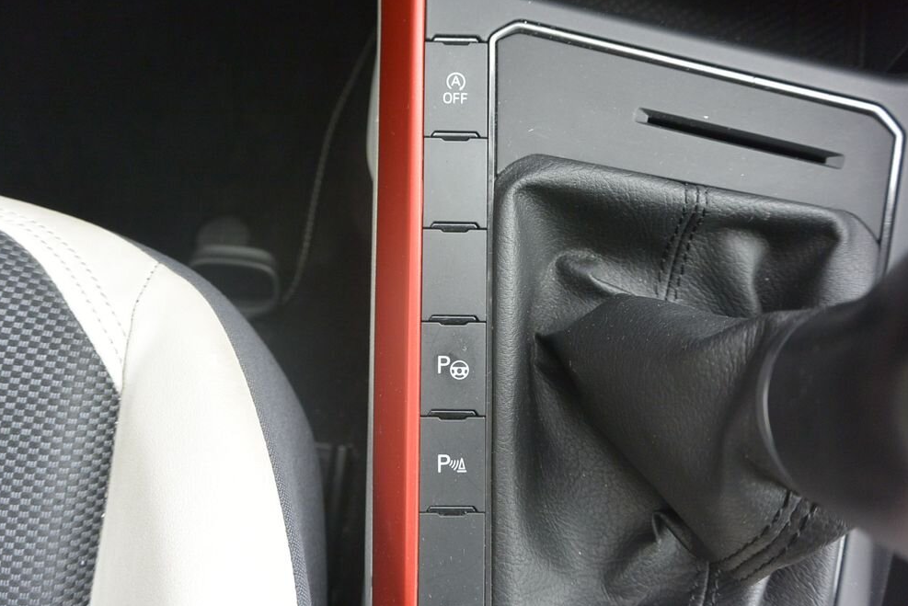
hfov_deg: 65.4
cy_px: 297
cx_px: 461
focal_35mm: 28
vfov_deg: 46.4
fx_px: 706
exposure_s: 1/125
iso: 250
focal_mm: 10
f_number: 3.5
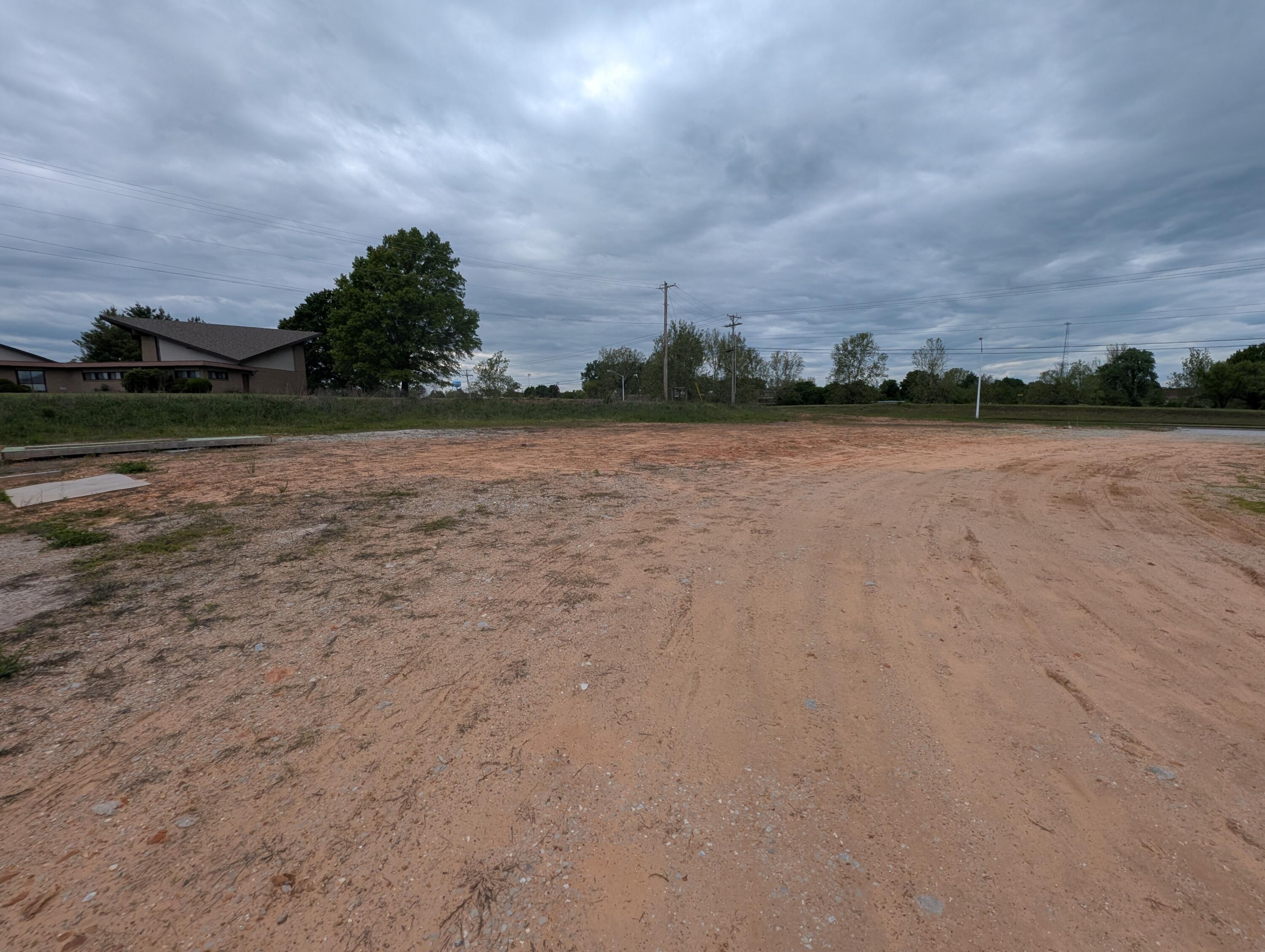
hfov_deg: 106.1
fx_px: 476
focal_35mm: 13
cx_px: 632
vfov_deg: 90.0
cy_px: 476
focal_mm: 1.95
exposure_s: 1/1942
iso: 47
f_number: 2.2
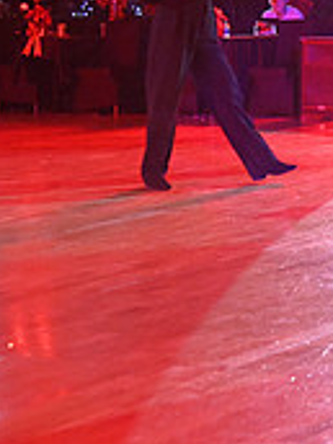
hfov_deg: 9.7
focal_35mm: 143
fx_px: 1834
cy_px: 130
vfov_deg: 13.8
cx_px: 635
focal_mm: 44
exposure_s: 1/400
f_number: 5
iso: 5000
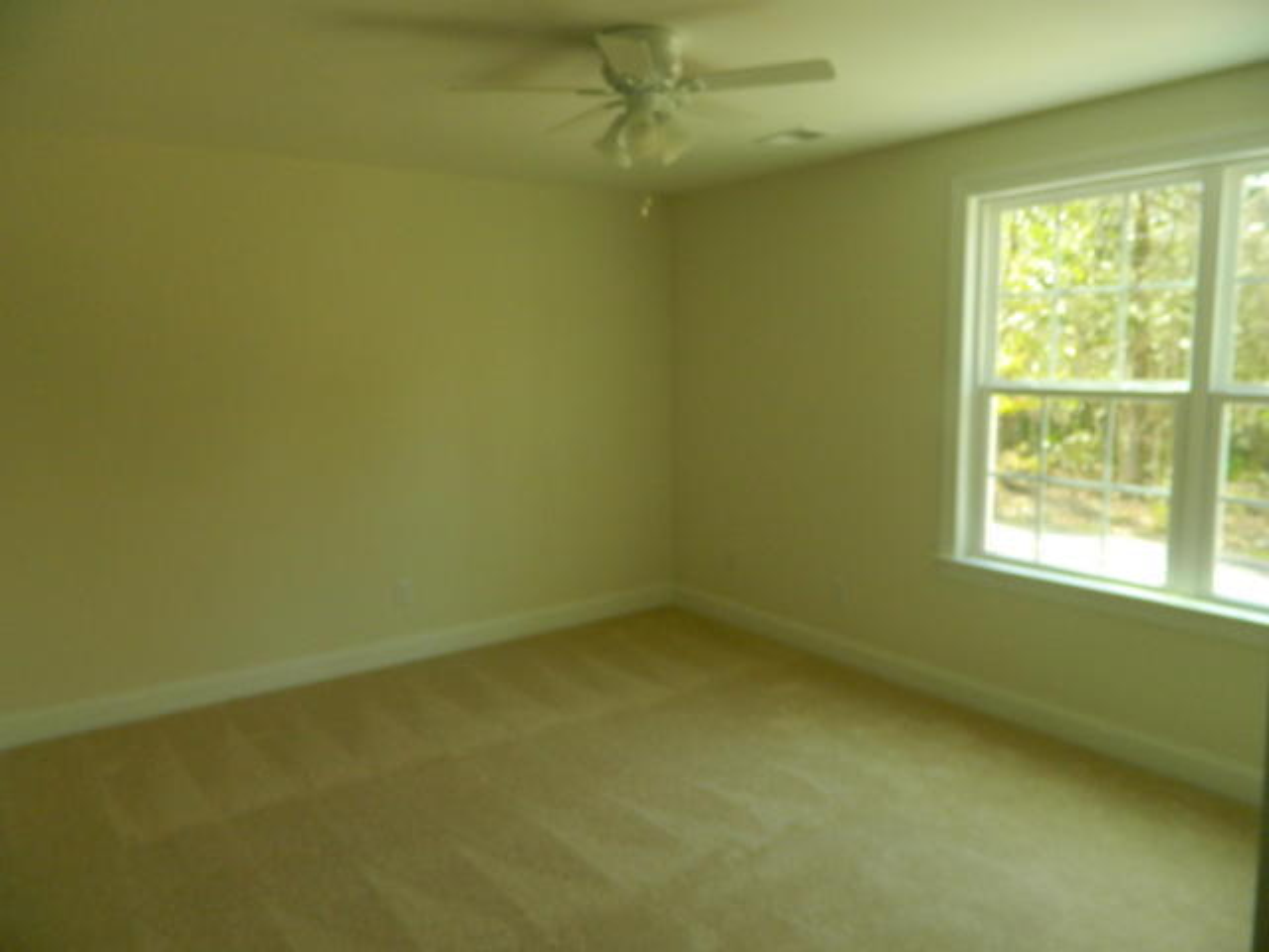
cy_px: 476
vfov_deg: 54.9
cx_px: 634
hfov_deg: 69.4
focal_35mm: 25
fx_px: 916
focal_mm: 4.5
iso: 200
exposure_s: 1/100
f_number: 3.1
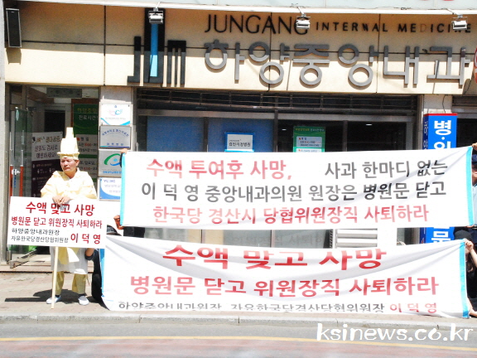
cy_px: 179
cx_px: 230
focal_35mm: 62
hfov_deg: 31.2
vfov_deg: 23.7
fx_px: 854
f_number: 13
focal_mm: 38
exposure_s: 1/1600
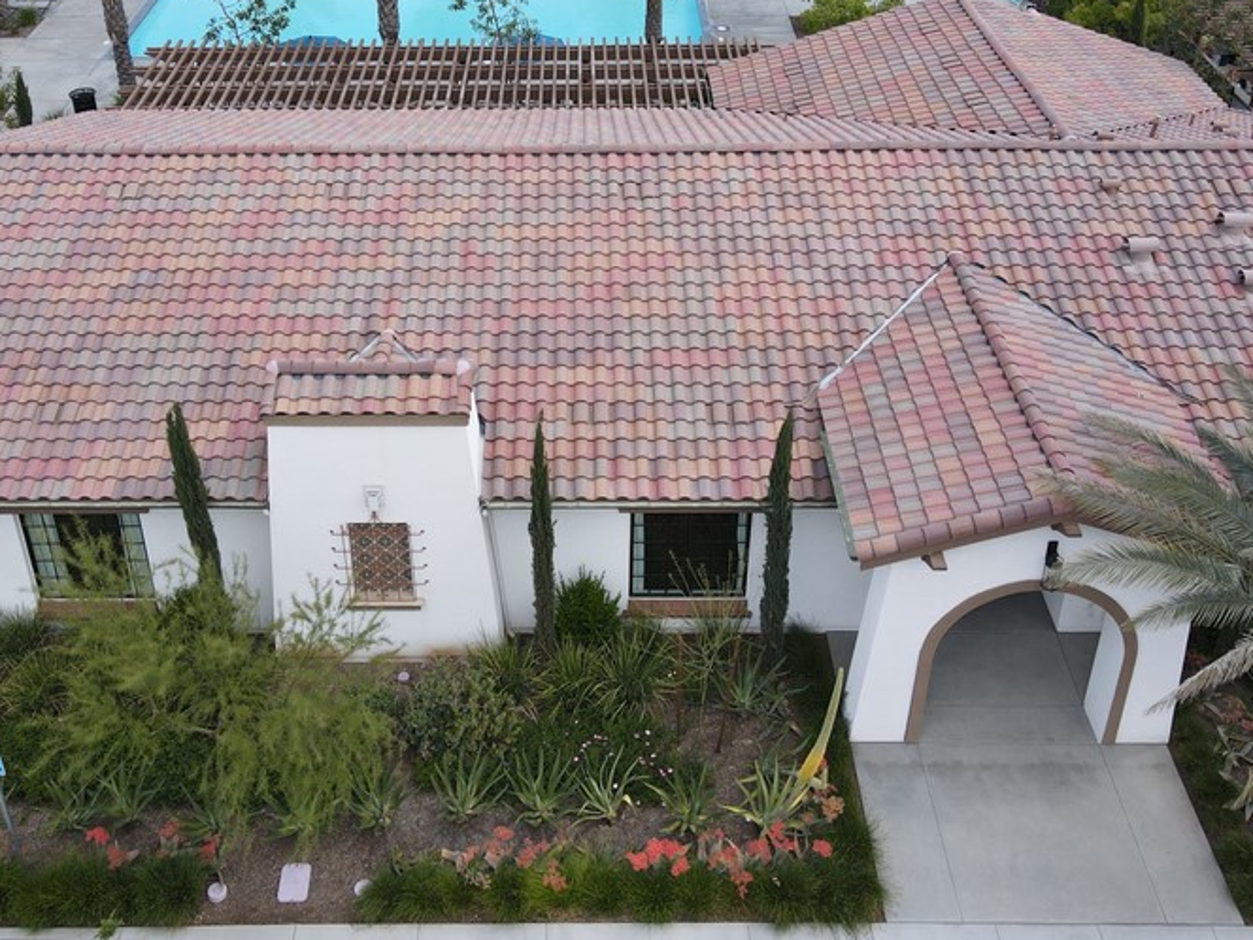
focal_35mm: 37
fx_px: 1339
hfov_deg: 50.1
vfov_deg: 38.0
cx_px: 572
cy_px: 277
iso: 100
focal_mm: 4.5
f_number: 2.8
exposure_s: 1/400
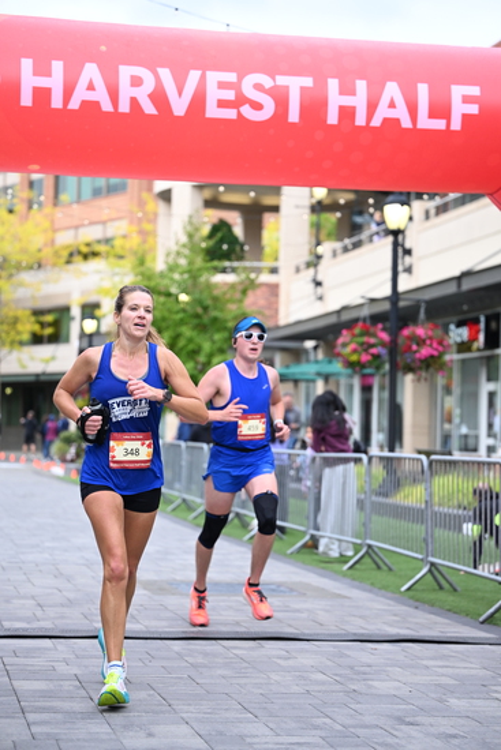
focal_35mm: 82
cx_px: 250
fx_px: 1711
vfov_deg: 24.8
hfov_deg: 16.7
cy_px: 375
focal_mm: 82
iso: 1000
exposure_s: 1/1600
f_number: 2.8
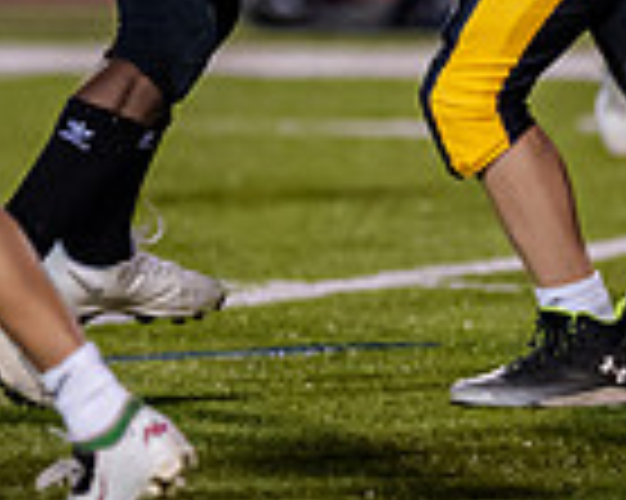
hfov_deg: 1.7
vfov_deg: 1.4
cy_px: 88
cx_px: 582
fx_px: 20977
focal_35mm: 1133
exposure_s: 1/1250
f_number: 1.8
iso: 2000
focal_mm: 135
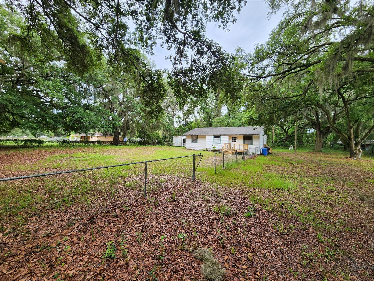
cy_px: 140
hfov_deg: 106.2
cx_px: 187
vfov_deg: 89.9
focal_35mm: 13
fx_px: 140
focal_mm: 2.2
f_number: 2.2
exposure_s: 1/213
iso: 50
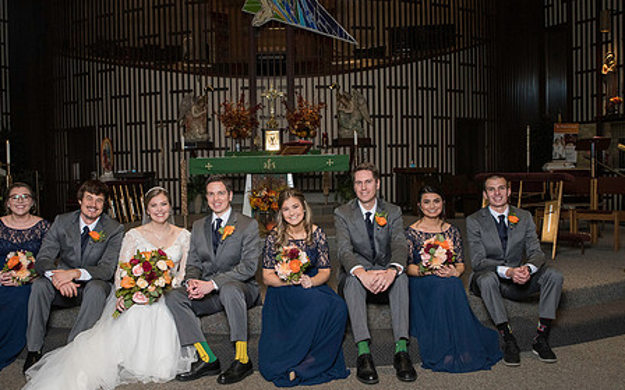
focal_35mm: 35
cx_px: 264
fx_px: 596
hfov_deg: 55.1
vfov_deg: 36.3
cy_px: 207
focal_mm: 24
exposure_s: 1/160
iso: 1000
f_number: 6.3
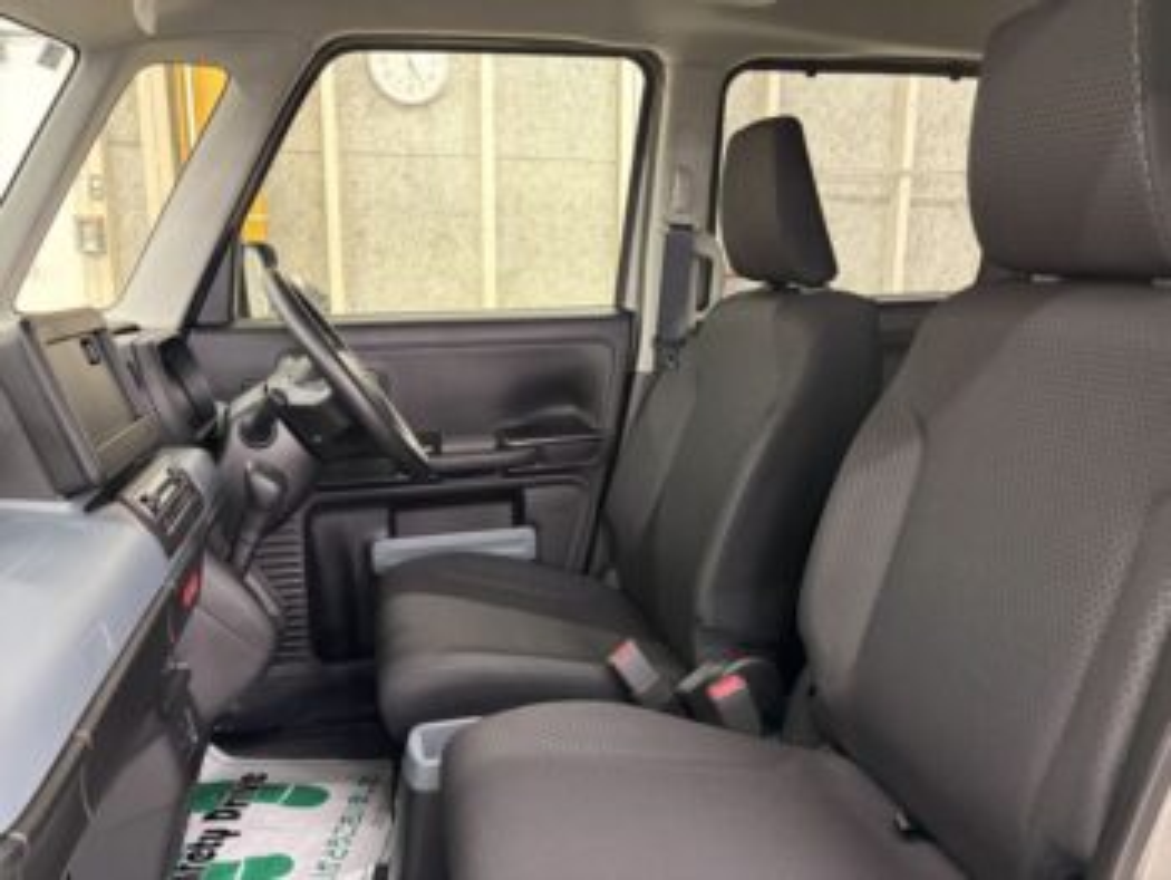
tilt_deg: -10.9
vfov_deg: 53.1
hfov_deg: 67.3
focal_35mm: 26
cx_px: 586
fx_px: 880
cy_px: 440
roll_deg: +0.5
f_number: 1.6
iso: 320
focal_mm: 5.96
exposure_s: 1/50
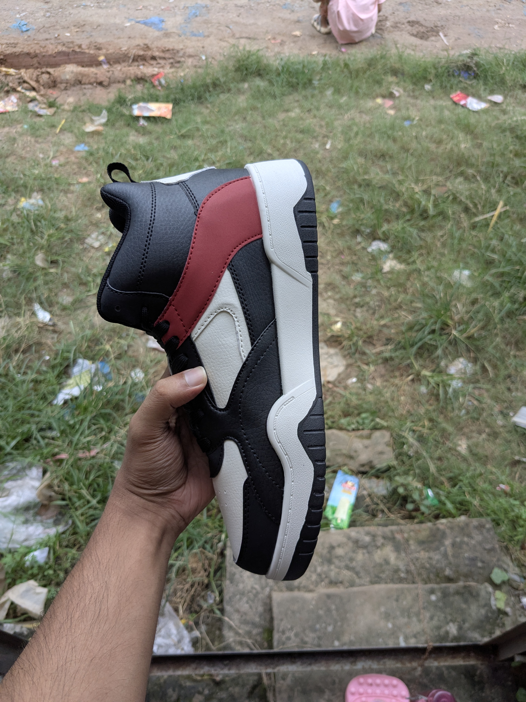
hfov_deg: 51.4
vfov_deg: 65.3
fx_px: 547
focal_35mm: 27
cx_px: 263
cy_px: 351
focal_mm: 4.38
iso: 55
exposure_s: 1/147
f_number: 1.73
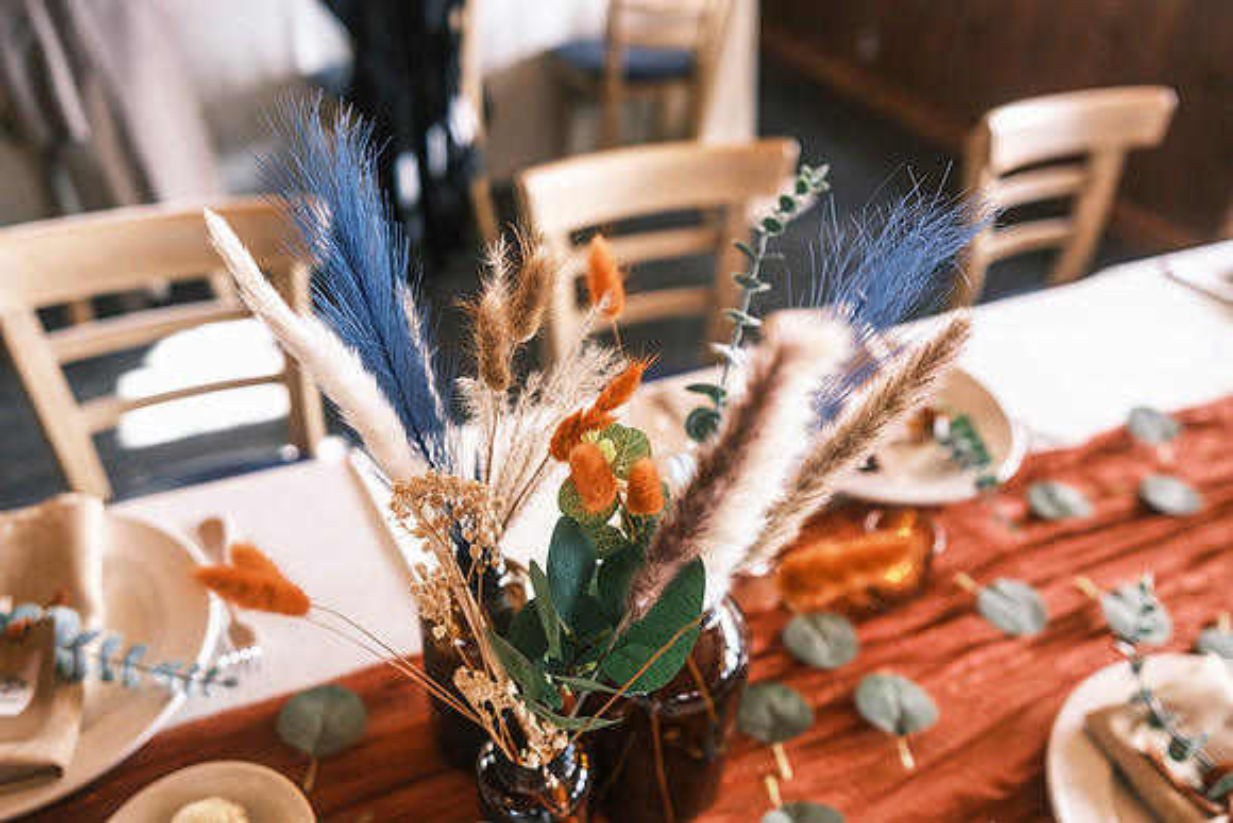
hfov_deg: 67.4
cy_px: 412
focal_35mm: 27
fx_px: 925
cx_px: 616
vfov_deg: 48.0
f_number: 1.8
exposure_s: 1/250
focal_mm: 18
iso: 640
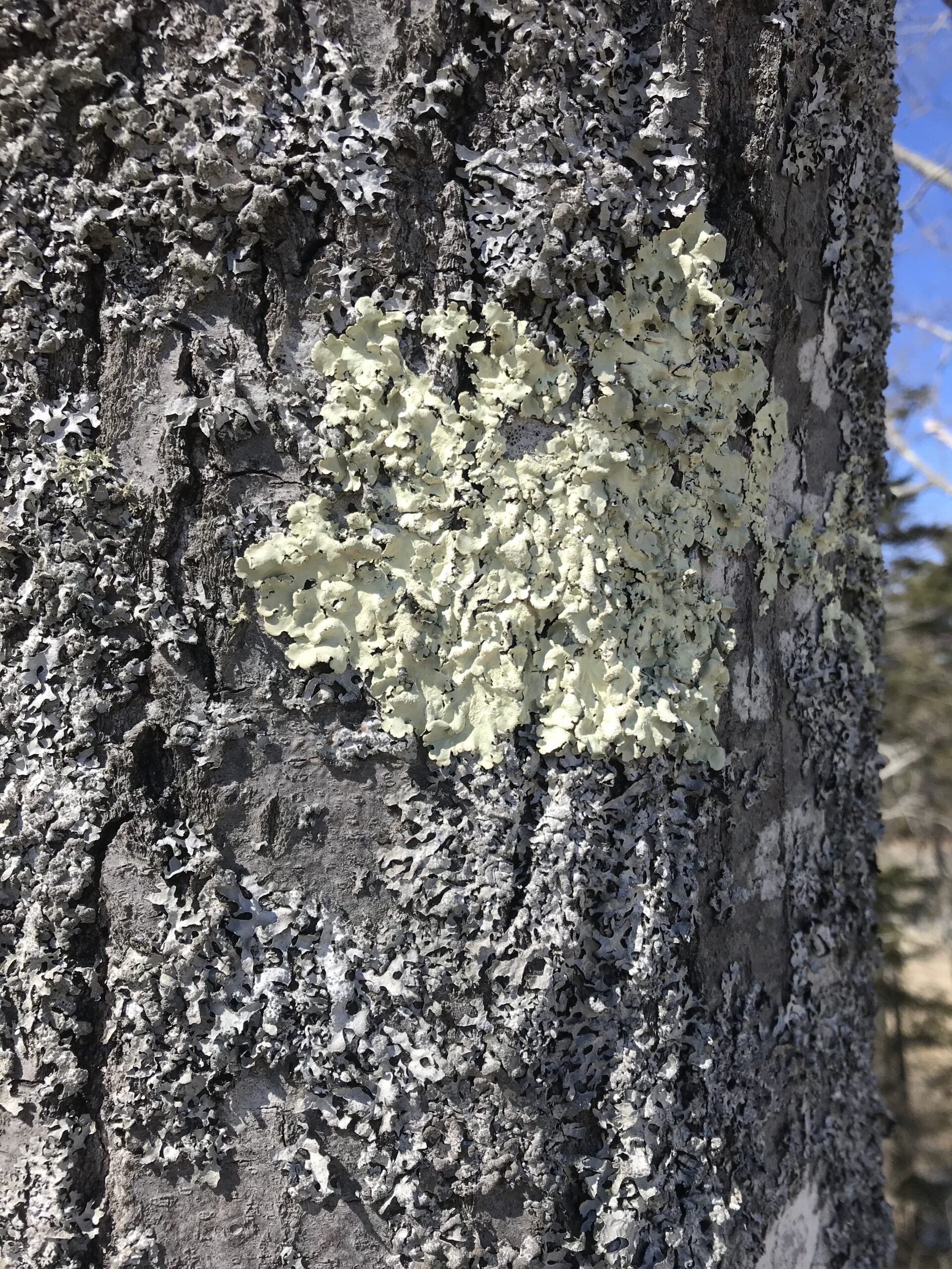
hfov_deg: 49.7
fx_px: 1027
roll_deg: +2.9
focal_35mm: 28
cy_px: 634
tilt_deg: +7.5
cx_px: 476
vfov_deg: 63.4
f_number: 1.8
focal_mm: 3.99
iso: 20
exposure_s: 1/1996
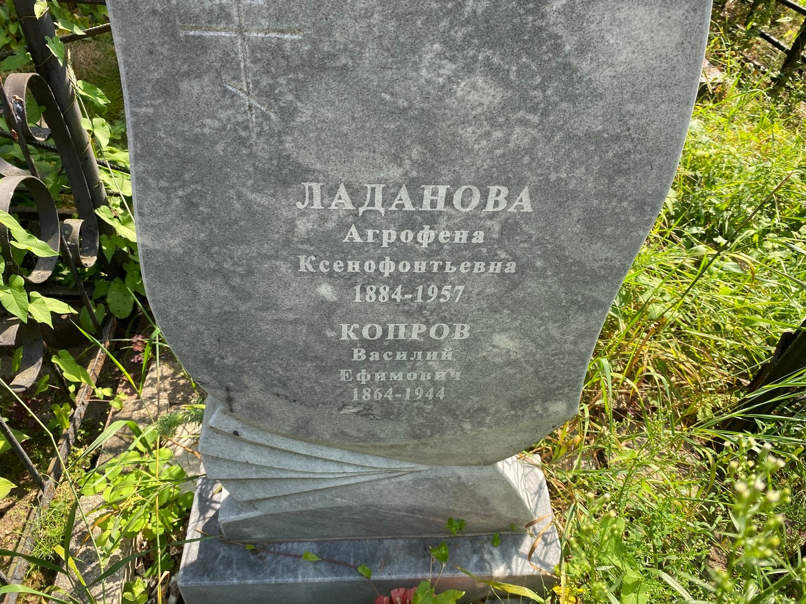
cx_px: 403
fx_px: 605
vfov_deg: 53.1
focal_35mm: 26
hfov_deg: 67.3
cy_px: 302
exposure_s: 1/623
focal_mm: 4.25
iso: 32
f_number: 1.8
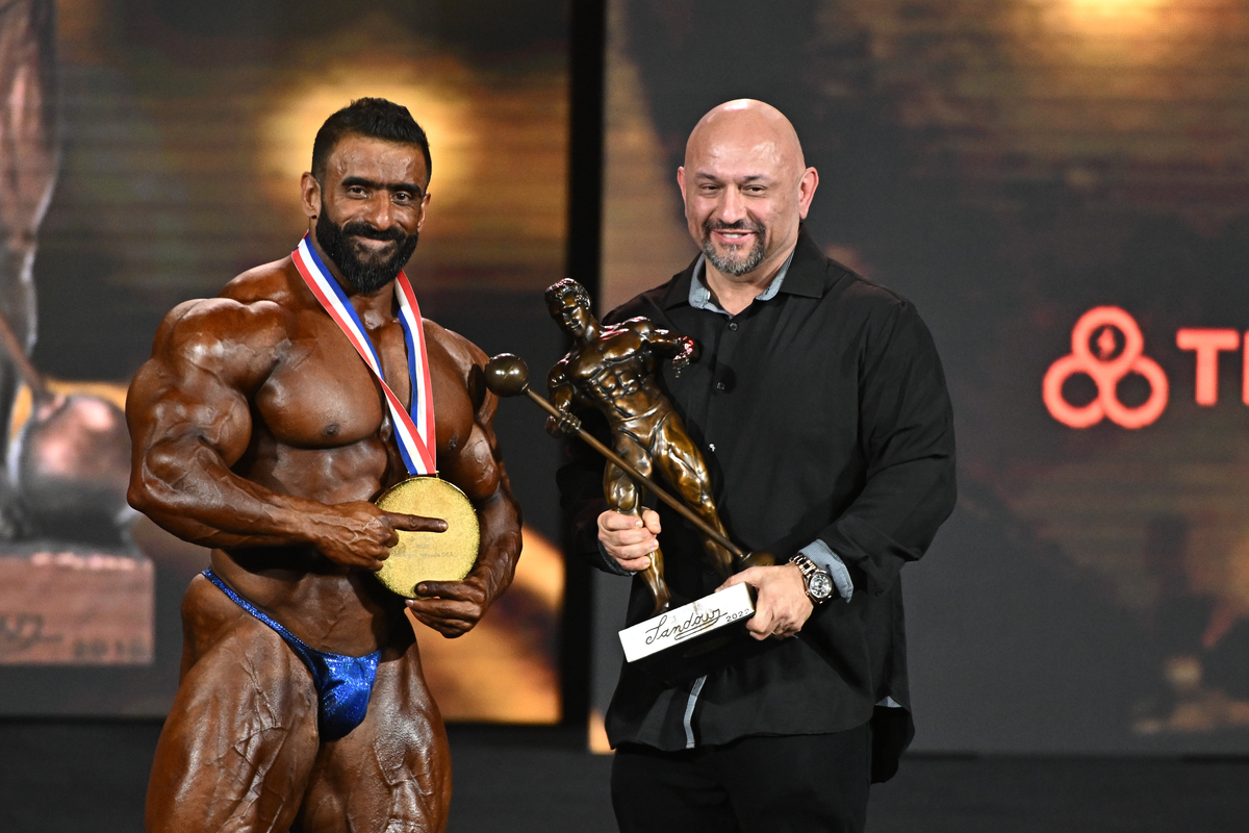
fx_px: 20815
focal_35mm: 600
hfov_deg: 3.4
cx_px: 624
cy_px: 416
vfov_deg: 2.3
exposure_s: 1/400
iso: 3200
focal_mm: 400
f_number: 4
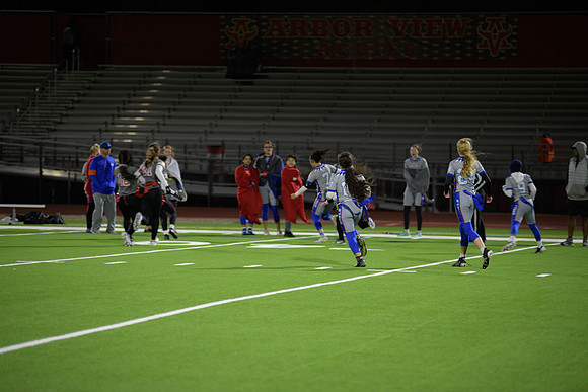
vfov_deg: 9.2
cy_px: 196
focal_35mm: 150
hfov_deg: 13.7
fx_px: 2450
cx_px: 294
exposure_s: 1/200
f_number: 2.8
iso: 1000
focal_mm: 150
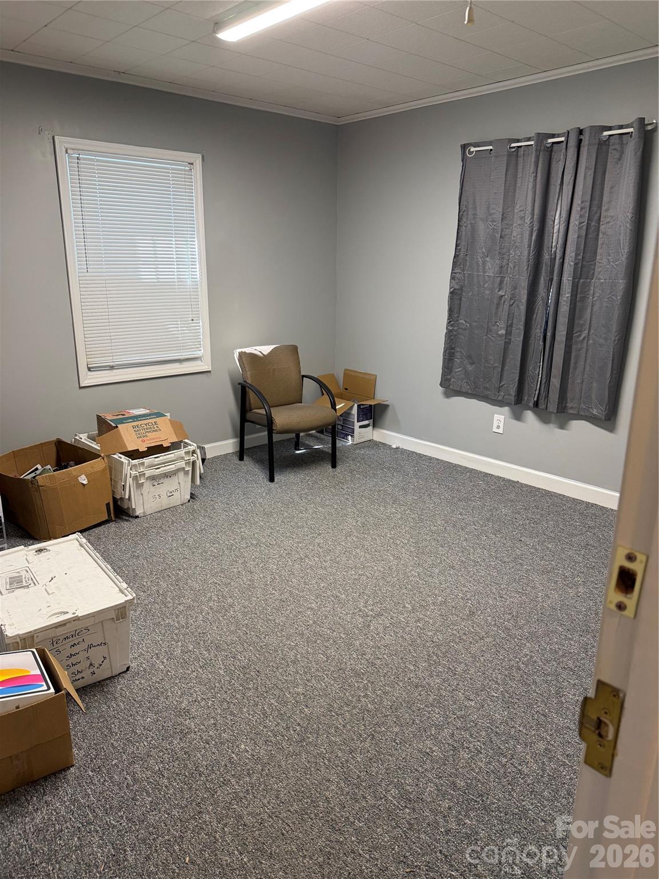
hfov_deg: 56.8
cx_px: 330
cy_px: 440
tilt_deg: -16.4
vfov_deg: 71.6
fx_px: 609
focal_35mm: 24
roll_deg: -1.0
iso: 320
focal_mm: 6.76
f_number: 1.78
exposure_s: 1/120
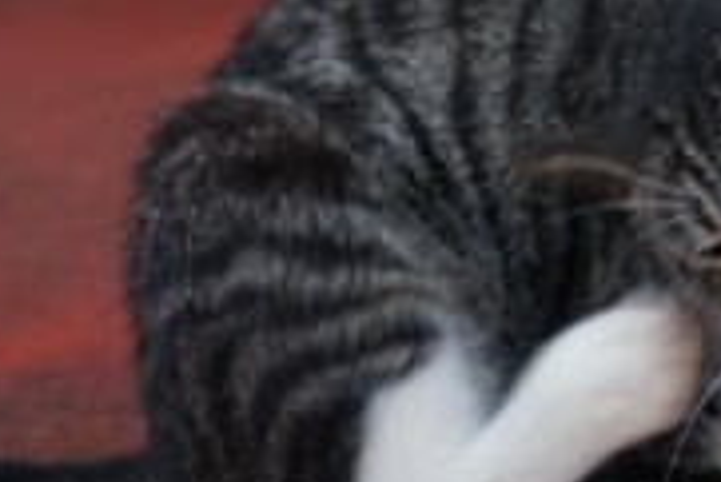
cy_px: 84
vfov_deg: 15.6
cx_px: 450
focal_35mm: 87
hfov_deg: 23.3
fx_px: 1744
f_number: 5.6
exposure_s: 1/80
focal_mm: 35
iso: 2000
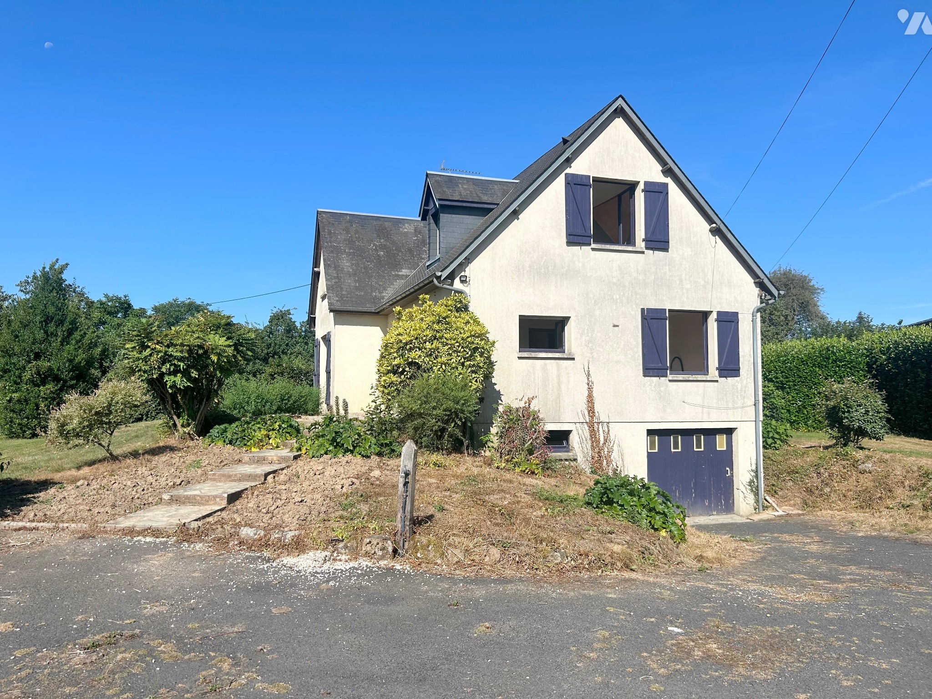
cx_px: 466
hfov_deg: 67.3
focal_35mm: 26
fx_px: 700
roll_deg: +0.2
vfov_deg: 53.1
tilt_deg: +2.8
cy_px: 350
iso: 50
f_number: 1.5
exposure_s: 1/5882
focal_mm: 5.7
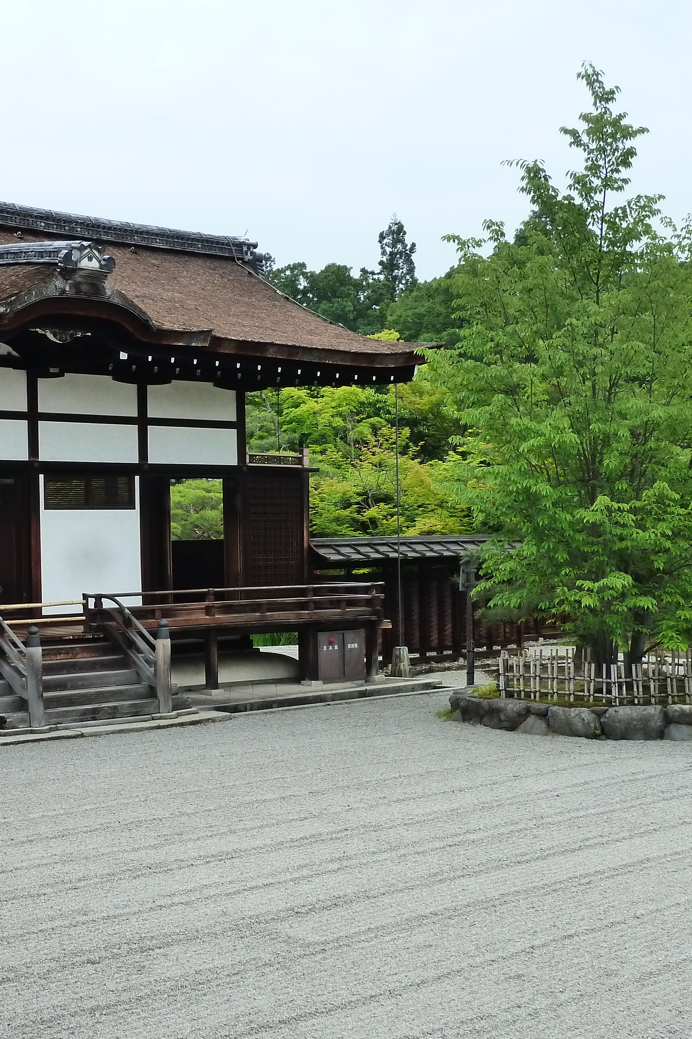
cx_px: 109
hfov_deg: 24.5
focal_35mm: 54
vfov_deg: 36.9
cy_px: 541
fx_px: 1557
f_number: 4
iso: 200
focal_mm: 6.1
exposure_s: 1/200
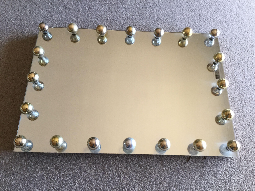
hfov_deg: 58.4
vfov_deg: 45.4
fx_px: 228
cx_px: 128
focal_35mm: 31
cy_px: 96
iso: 80
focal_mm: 3.3
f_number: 2.4
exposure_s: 1/33
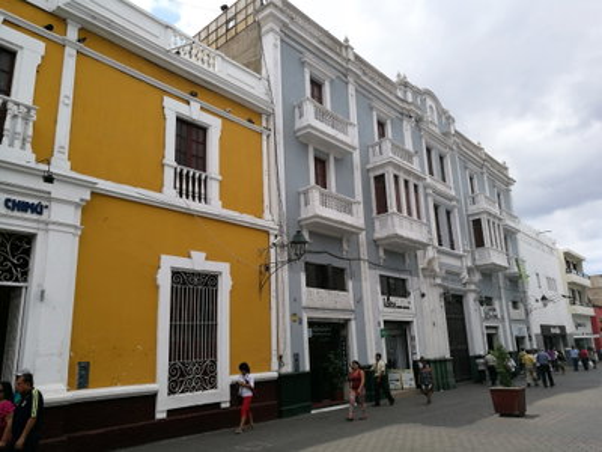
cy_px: 226
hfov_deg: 65.3
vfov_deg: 51.4
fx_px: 470
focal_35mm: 27
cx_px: 301
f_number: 2.2
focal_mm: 4.5
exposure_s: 1/1299
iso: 50
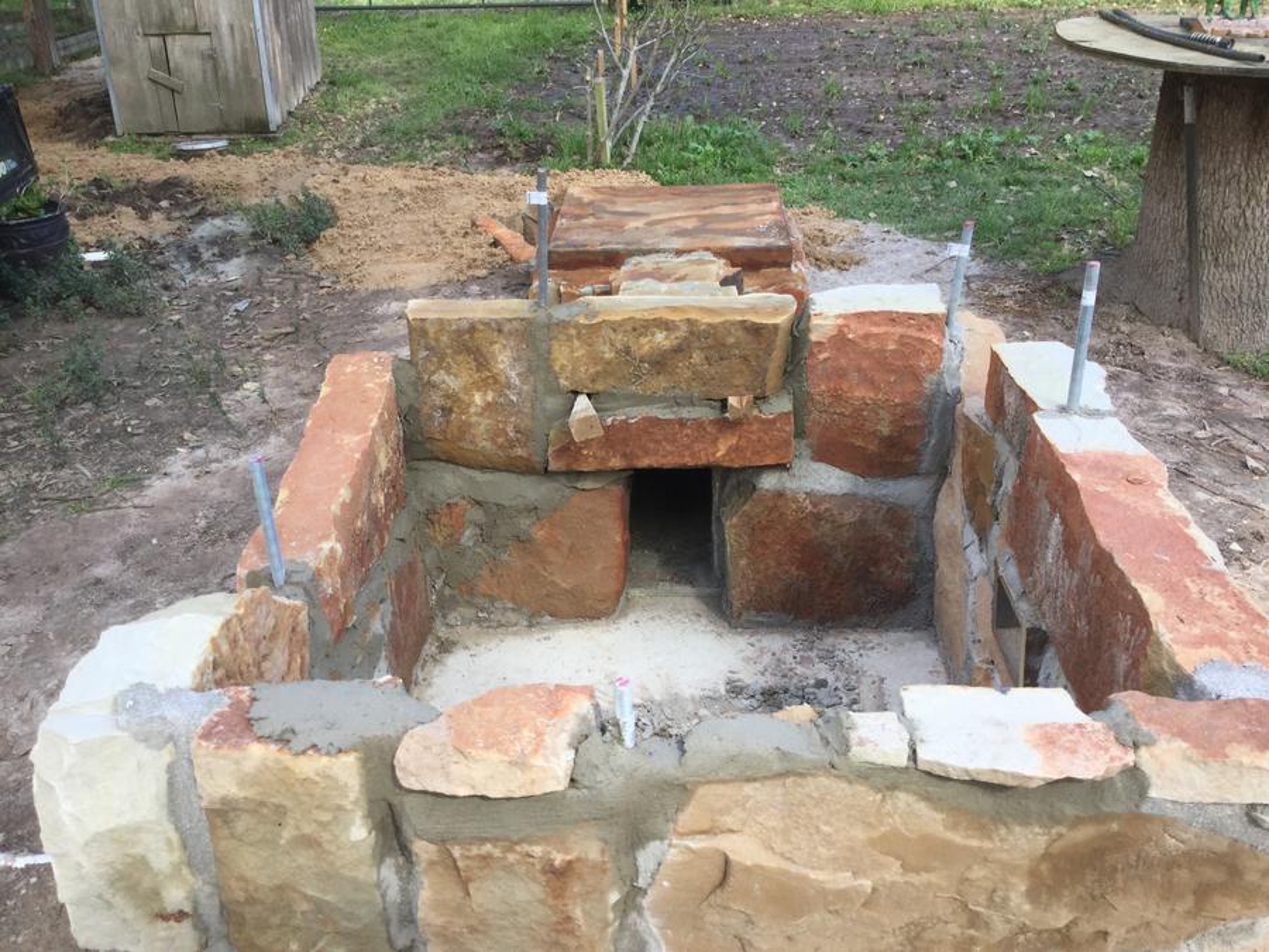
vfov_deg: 45.4
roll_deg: -0.8
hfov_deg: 58.4
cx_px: 634
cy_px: 476
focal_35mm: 31
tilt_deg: -28.5
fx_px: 1136
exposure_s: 1/286
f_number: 2.4
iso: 25
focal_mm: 3.3
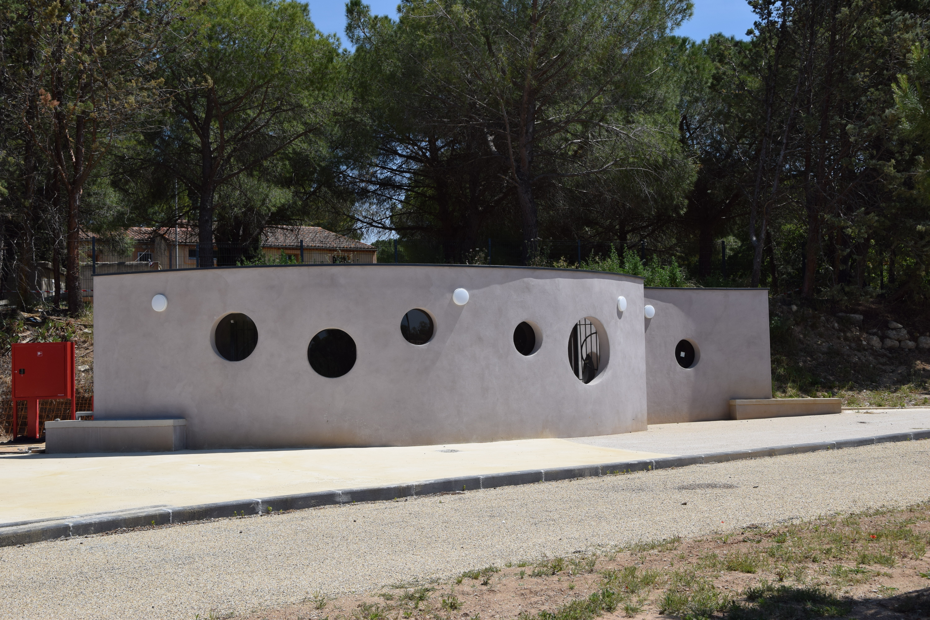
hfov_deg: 41.1
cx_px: 465
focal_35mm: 48
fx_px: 1240
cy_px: 310
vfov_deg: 28.1
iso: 200
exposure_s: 1/500
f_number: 11
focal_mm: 32
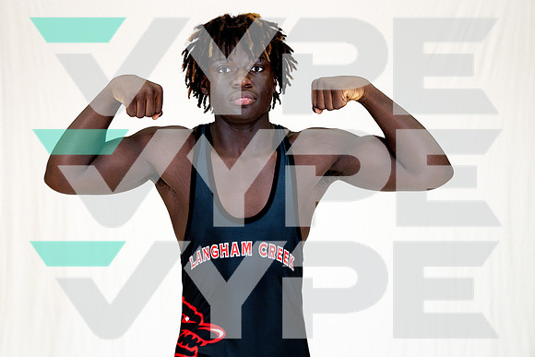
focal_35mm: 66
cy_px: 160
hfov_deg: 30.4
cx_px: 240
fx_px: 983
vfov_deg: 20.6
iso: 2500
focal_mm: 60
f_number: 4.5
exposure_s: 1/250
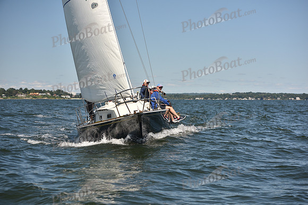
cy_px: 102
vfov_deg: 17.5
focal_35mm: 78
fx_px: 667
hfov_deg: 26.0
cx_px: 154
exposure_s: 1/1250
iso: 250
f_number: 4.5
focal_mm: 78
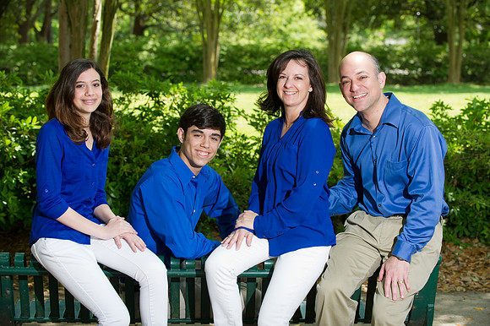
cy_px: 163
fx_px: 1170
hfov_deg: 23.7
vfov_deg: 15.9
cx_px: 245
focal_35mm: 86
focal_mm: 86
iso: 320
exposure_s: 1/200
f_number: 4.5
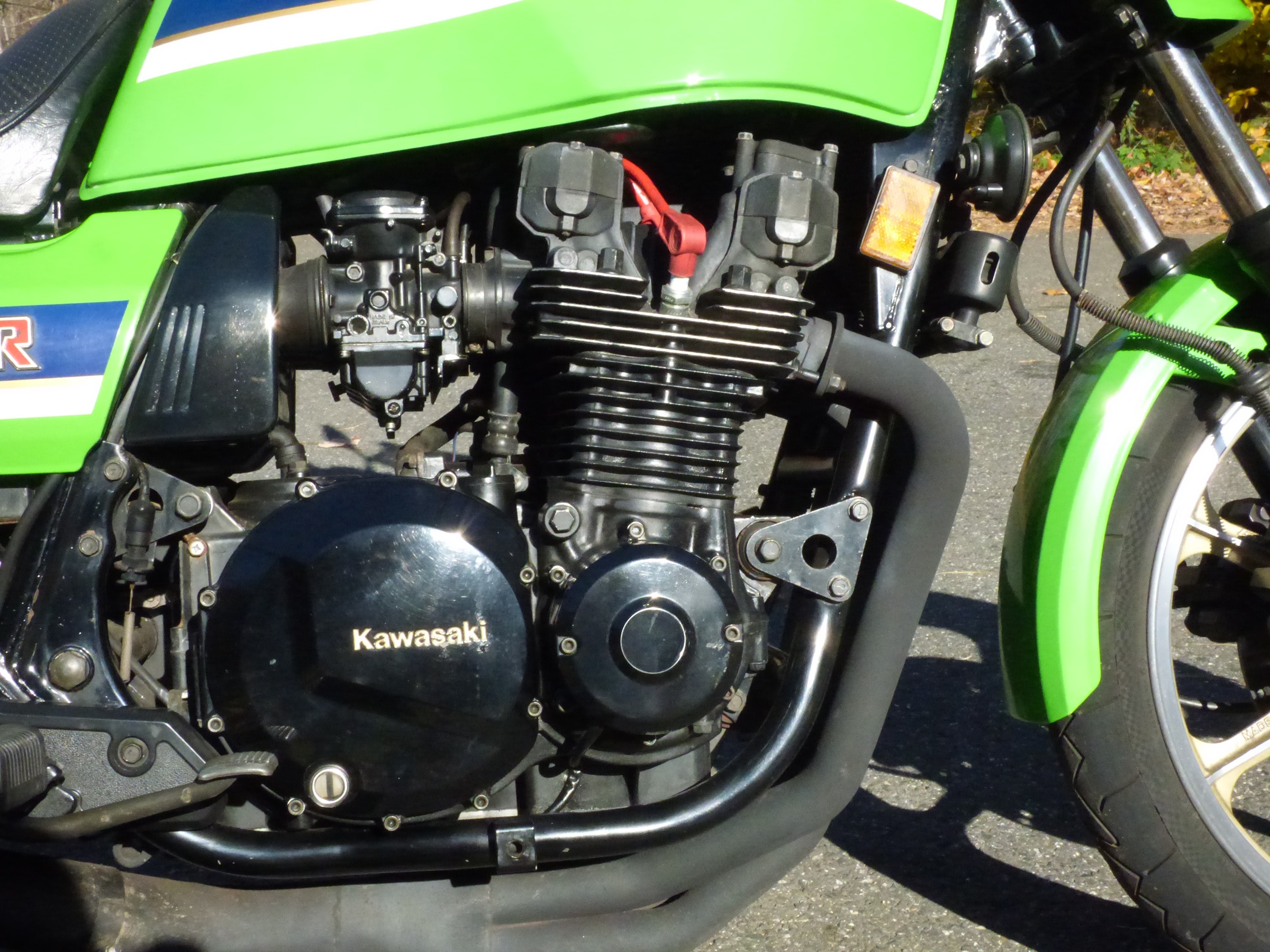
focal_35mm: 51
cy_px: 476
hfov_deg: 37.5
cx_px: 635
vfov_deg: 28.6
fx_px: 1871
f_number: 8
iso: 1600
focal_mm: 9.1
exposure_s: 1/2000
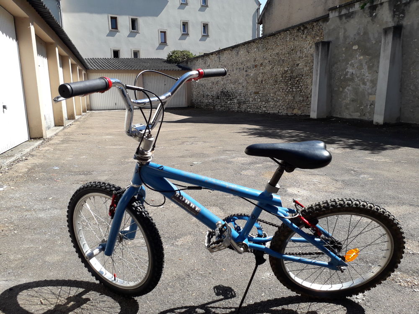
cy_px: 157
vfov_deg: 51.4
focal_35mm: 27
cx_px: 210
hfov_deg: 65.3
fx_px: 327
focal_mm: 3.6
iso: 40
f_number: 1.9
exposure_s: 1/983
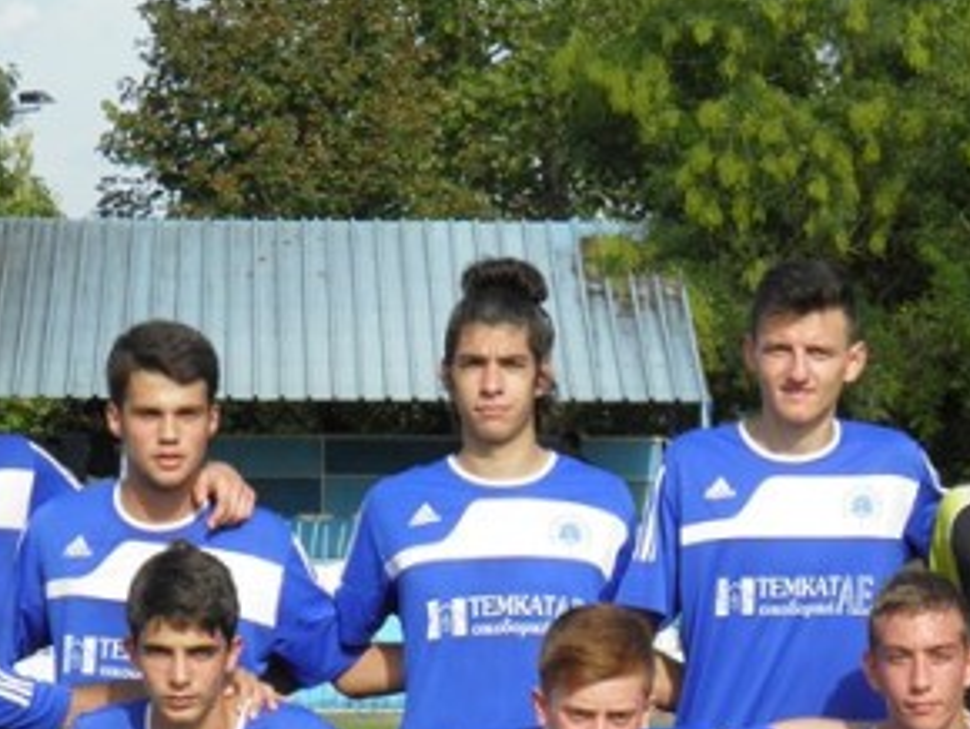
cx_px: 555
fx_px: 4655
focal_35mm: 166
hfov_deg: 11.9
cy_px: 687
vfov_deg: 8.9
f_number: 5.5
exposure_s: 1/250
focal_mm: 13.2
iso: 50
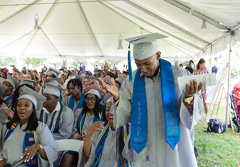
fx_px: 269
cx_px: 121
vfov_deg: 34.6
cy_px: 96
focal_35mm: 40
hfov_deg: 48.1
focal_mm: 28
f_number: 4
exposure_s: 1/400
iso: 2500
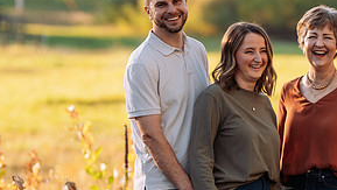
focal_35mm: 473
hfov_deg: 4.6
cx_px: 329
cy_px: 100
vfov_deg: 2.6
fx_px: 4229
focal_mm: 200
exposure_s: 1/160
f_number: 4
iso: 125
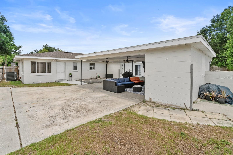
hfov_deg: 96.7
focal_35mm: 16
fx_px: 104
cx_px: 116
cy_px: 78
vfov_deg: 73.8
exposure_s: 1/500
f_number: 9
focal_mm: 16
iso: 800
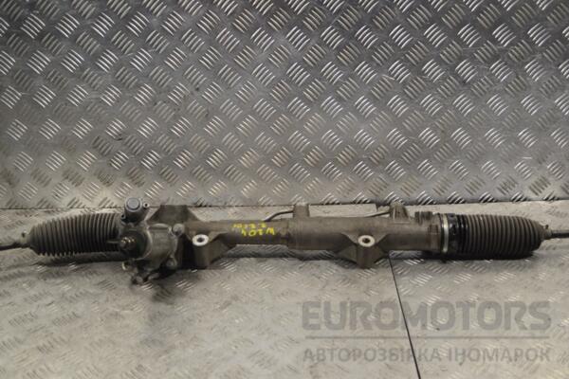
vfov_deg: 30.8
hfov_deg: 45.0
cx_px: 284
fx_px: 687
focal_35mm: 44
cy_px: 190
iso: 100
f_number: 4.5
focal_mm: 29
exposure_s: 1/30
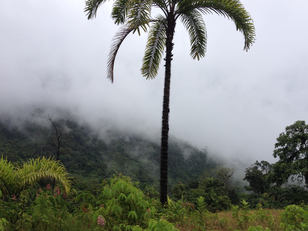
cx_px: 172
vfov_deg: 35.9
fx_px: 356
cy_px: 128
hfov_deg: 46.7
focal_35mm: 40
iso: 50
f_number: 2.4
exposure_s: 1/1151
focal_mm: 4.28
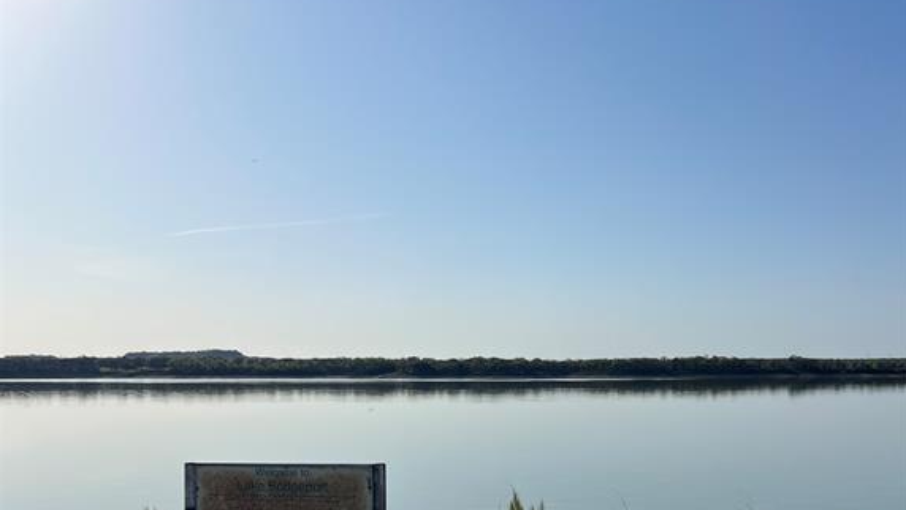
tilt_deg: -2.3
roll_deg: +0.0
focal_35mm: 38
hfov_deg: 52.8
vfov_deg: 30.4
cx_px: 455
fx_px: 913
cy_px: 409
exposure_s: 1/10309
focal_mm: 5.7
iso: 50
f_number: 1.5
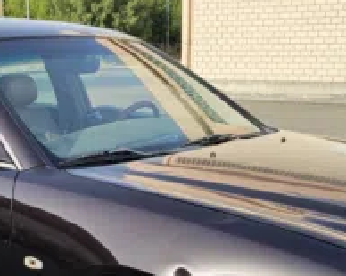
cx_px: 87
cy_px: 262
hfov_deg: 25.4
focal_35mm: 74
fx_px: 757
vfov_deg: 20.2
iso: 10
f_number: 1.7
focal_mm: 6.3
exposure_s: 1/417
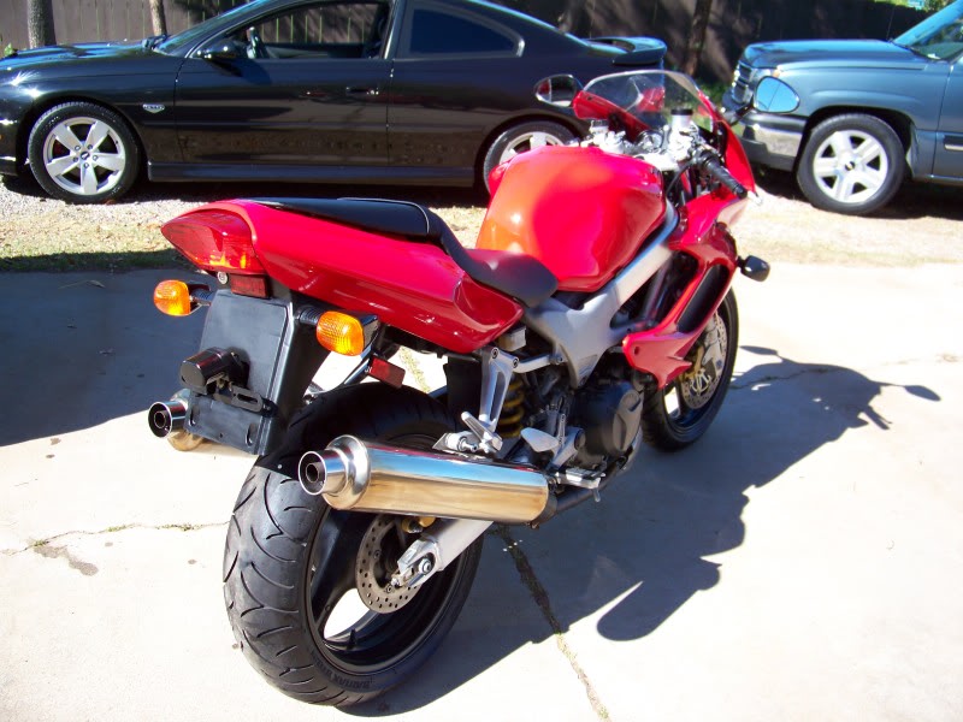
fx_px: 918
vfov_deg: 42.9
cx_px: 482
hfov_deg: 55.4
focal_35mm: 33
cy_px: 361
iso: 64
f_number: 2.8
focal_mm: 5.9
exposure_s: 1/320
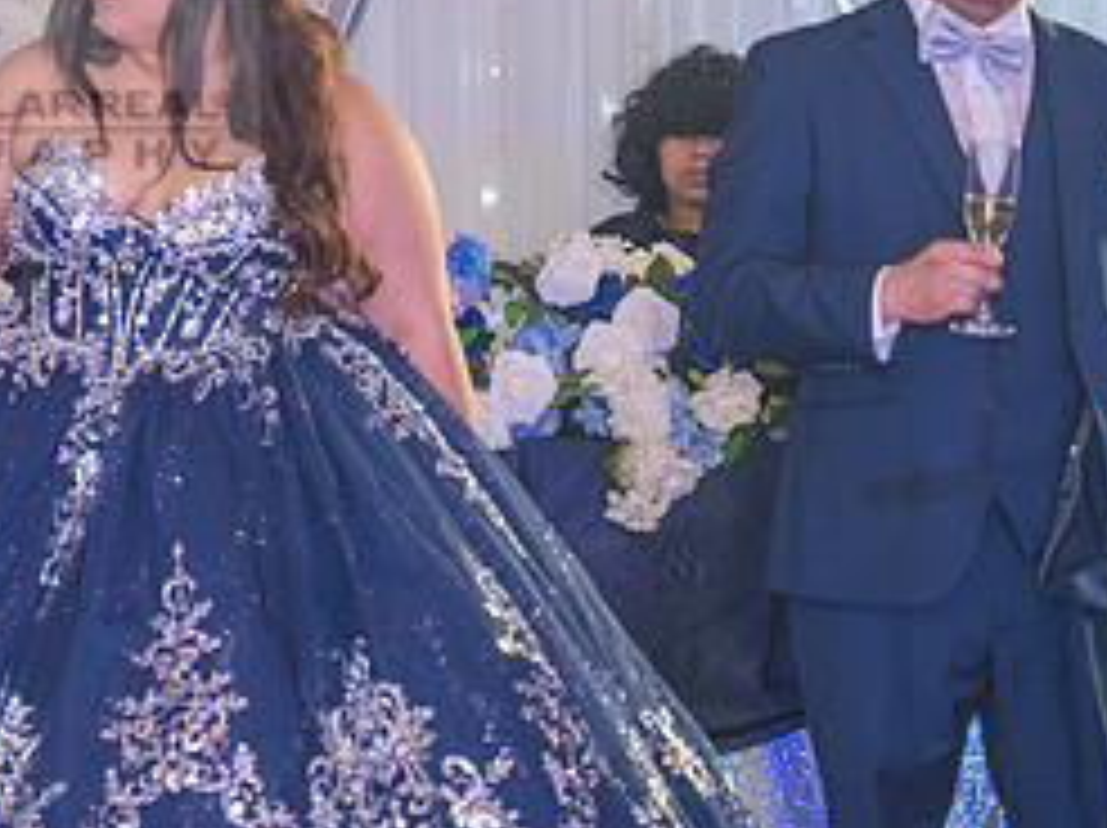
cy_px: 92
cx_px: -122
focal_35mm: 159
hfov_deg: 12.2
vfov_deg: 9.3
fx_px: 5080
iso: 1250
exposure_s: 1/200
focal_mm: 70
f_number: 2.8
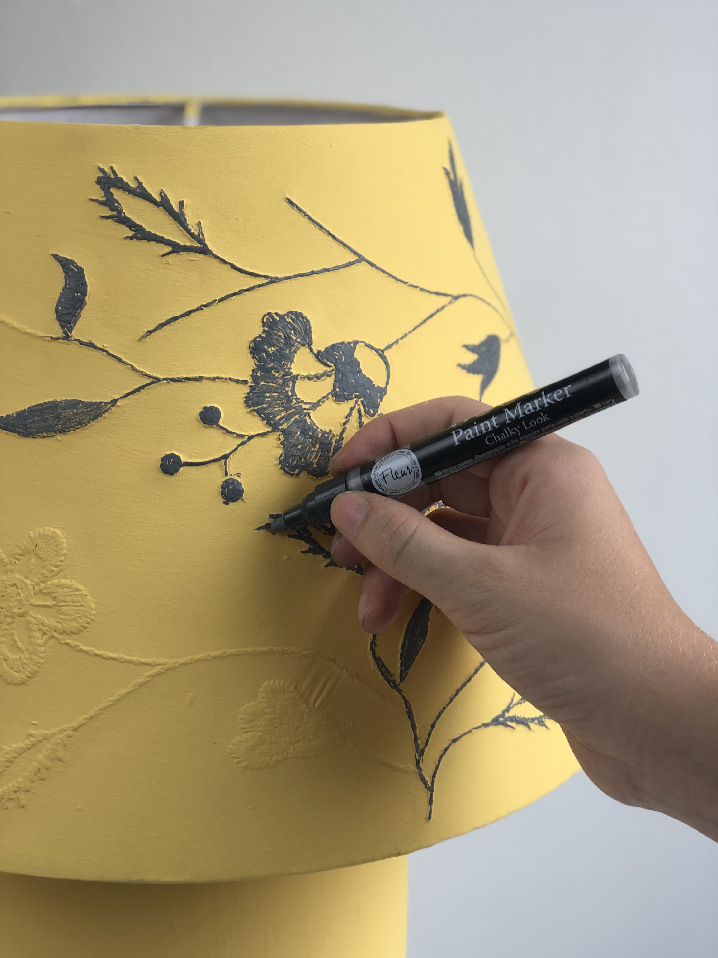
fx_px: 1576
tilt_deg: -15.6
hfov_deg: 25.7
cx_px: 359
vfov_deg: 33.8
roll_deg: -1.7
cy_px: 479
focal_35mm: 57
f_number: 2.8
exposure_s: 1/60
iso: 20
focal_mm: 6.6
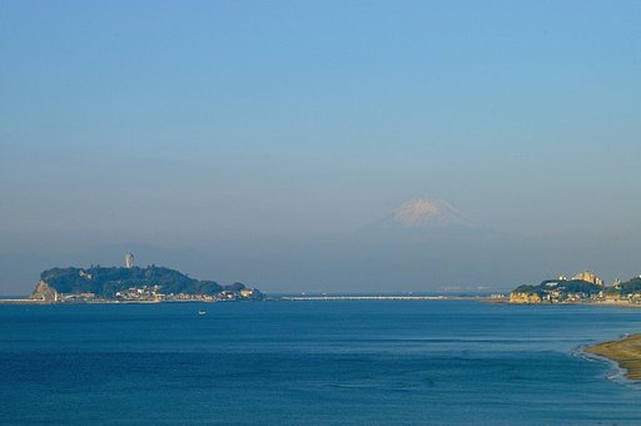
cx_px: 320
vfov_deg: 13.0
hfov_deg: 19.5
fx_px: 1867
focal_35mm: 105
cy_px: 213
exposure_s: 1/500
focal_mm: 70
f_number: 13
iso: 200
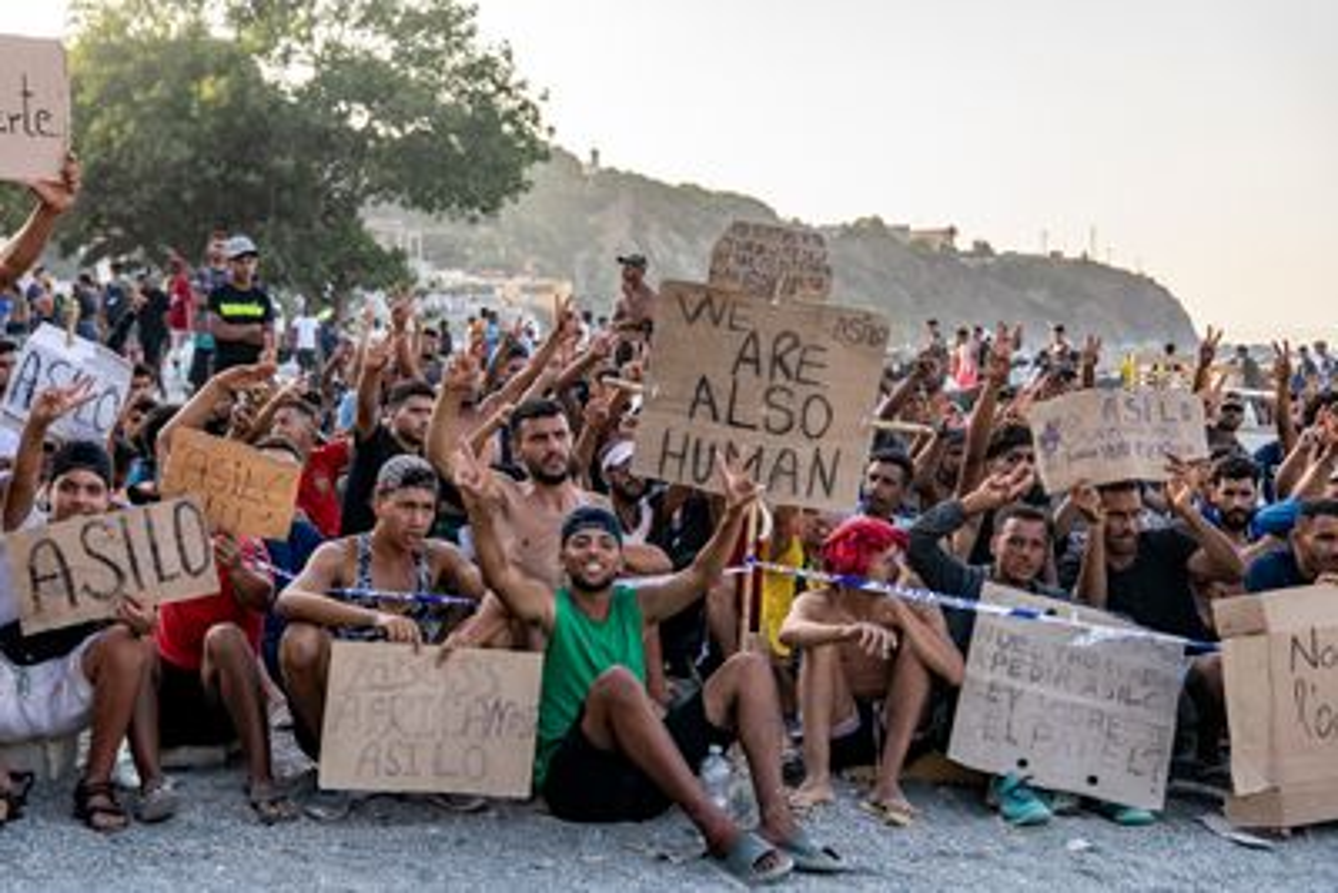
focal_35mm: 58
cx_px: 669
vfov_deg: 23.4
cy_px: 446
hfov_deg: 34.5
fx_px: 2156
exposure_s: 1/1000
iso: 1250
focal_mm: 58
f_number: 8
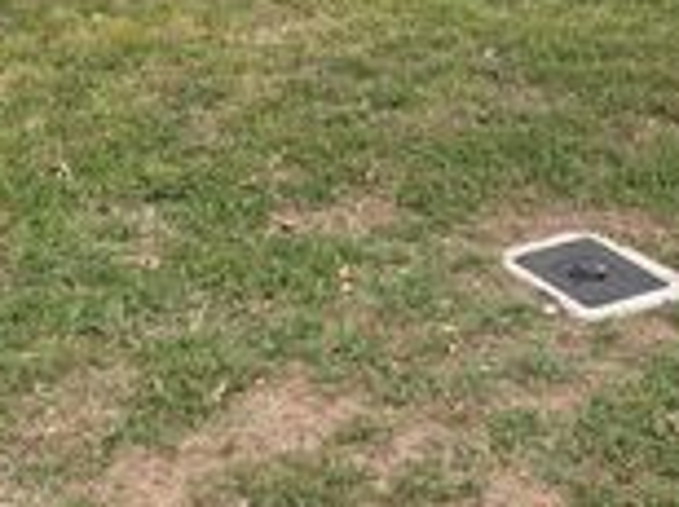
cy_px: -245
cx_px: 507
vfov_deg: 17.1
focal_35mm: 78
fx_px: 1528
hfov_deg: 24.8
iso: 100
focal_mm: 6.76
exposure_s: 1/1770
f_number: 1.78
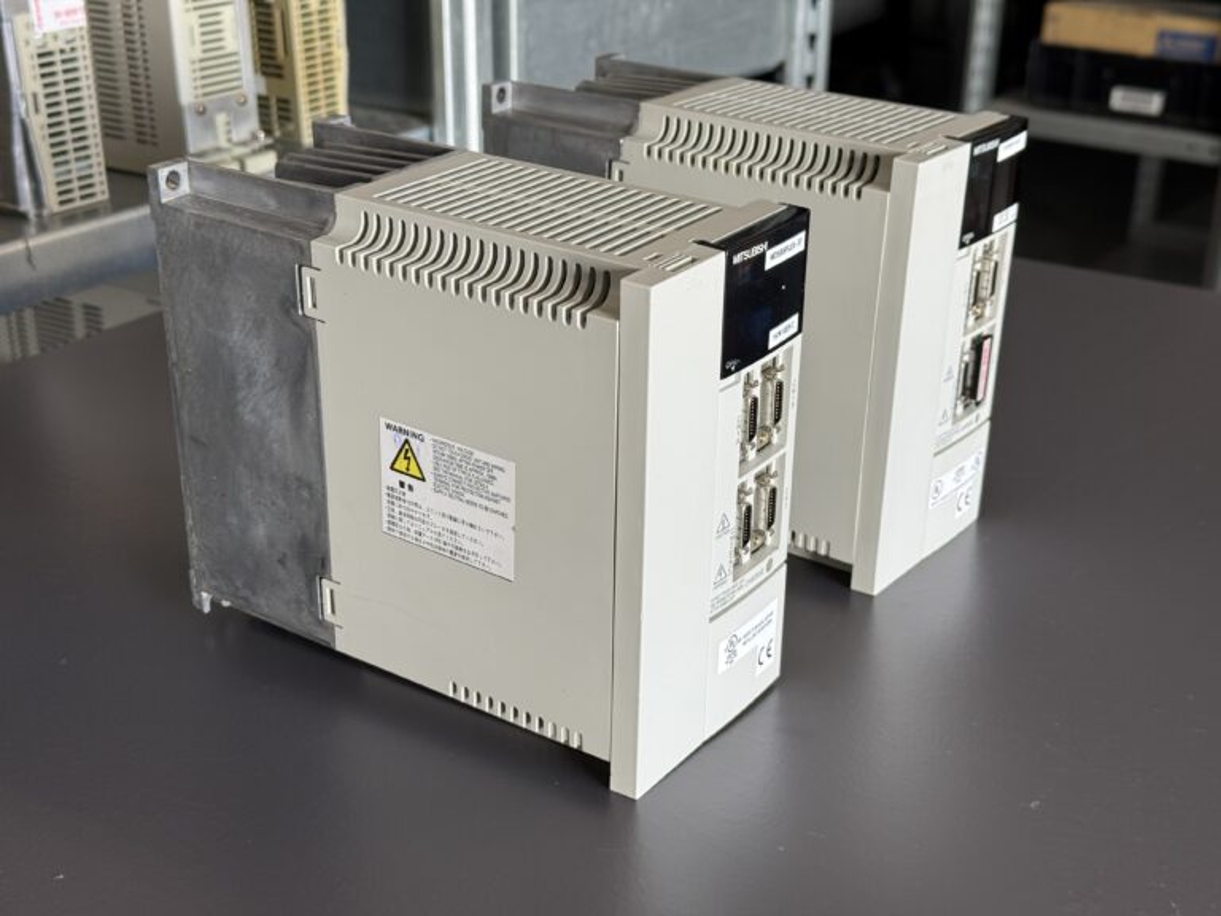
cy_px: 458
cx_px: 610
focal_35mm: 48
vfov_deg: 30.3
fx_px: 1693
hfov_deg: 39.7
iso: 50
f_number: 1.78
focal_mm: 6.76
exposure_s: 1/157
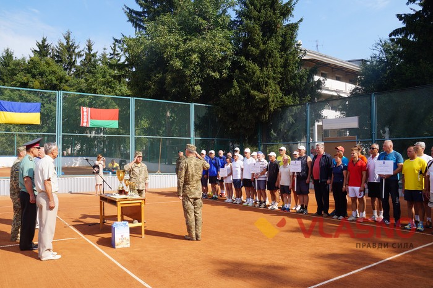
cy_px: 144
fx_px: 324
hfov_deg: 67.4
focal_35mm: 27
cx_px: 216
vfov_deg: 47.8
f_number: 11
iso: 100
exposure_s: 1/100
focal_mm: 18
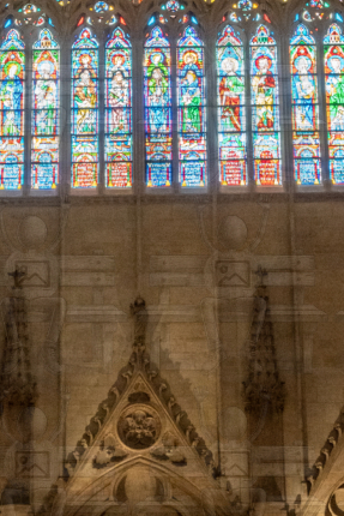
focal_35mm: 129
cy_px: 30
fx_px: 1850
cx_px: 130
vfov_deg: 15.6
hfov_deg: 10.6
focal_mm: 37
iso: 1600
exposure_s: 1/125
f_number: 6.3
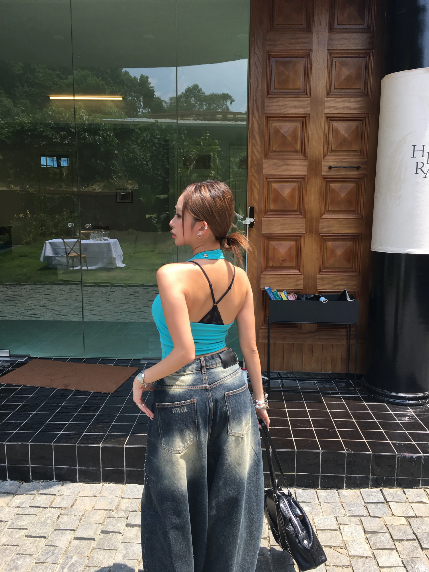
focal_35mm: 29
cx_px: 214
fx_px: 479
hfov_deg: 48.2
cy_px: 286
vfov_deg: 61.7
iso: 25
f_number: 2.2
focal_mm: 4.15
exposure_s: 1/447
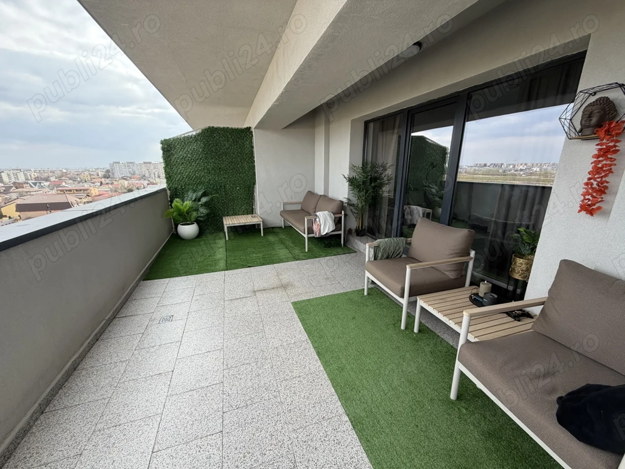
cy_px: 234
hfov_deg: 102.1
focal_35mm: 14
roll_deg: +0.8
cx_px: 312
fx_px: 253
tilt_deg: -14.4
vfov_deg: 85.7
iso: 40
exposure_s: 1/241
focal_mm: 2.22
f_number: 2.2
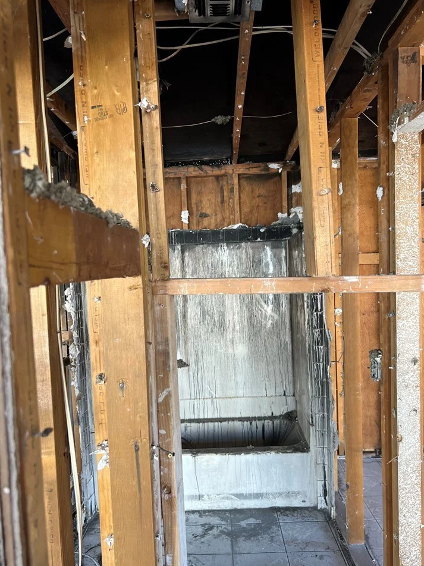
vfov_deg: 63.4
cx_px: 208
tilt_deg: -4.8
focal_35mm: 28
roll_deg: +2.6
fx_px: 457
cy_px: 300
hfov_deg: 49.7
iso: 125
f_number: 1.5
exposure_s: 1/108
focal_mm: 5.7
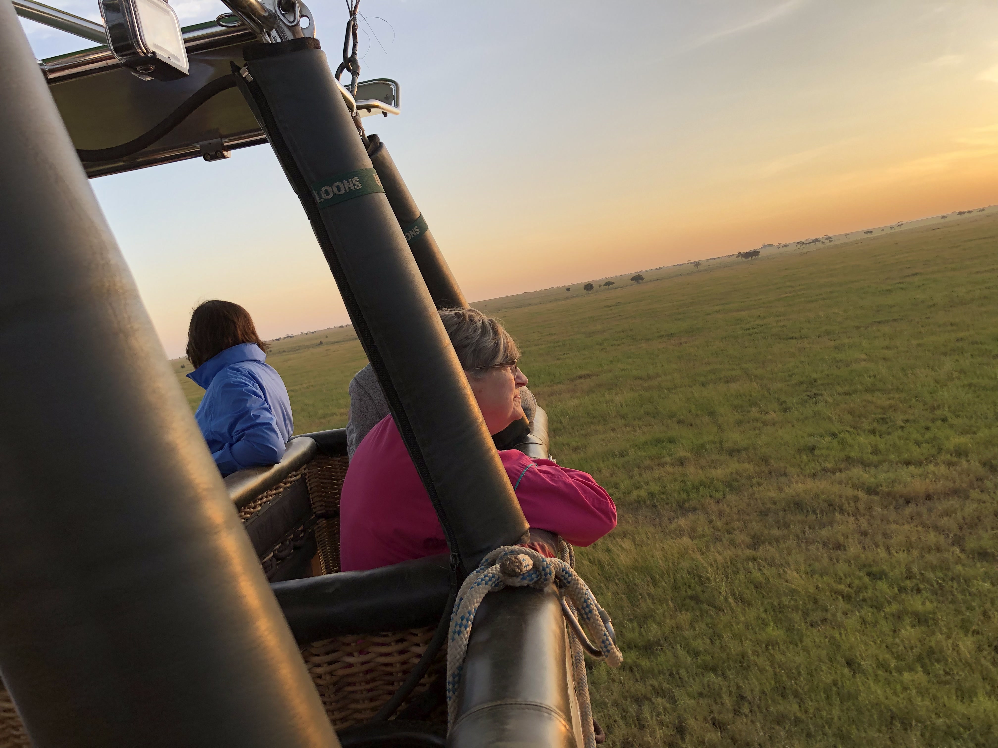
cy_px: 374
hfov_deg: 63.4
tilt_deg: -3.4
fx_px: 807
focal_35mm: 28
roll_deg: +10.3
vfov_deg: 49.7
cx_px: 499
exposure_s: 1/296
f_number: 1.8
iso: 20
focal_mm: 4
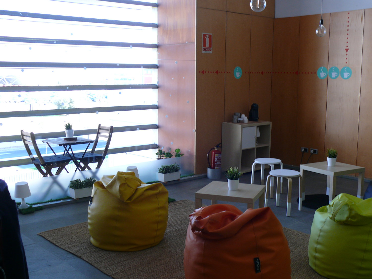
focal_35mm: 43
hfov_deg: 43.9
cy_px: 140
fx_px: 462
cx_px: 186
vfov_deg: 33.6
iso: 100
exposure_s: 1/50
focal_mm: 8.7
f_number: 2.8
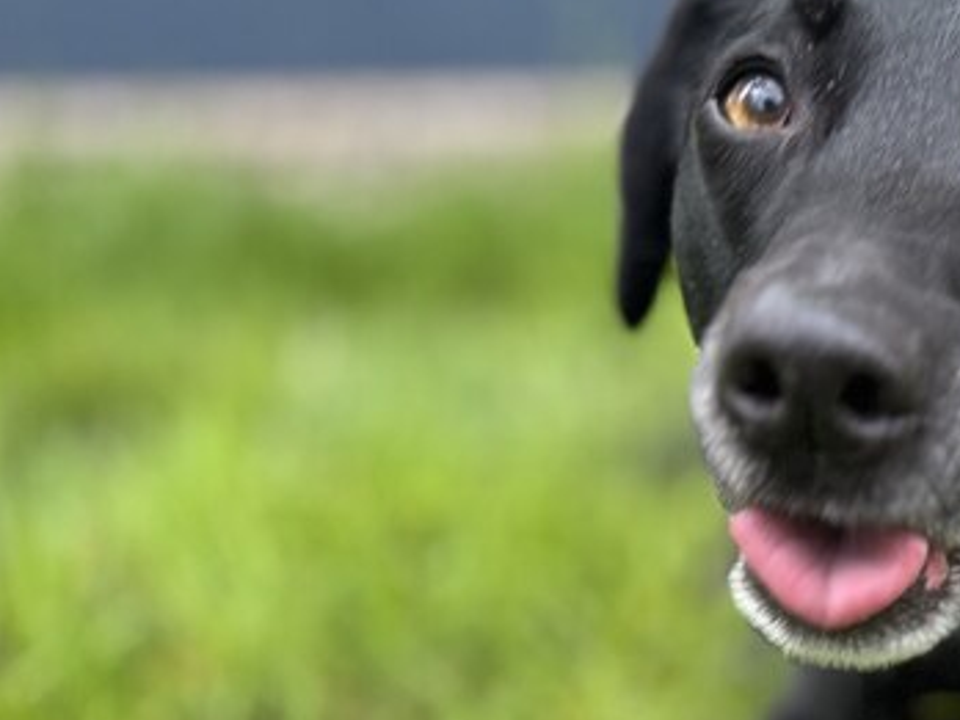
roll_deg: -0.8
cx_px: 1266
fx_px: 1914
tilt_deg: -23.9
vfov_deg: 20.2
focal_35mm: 69
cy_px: 828
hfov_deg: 24.4
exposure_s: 1/109
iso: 200
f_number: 1.78
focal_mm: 6.76
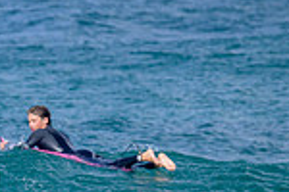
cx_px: -204
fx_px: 15541
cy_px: 162
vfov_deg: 0.7
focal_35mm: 1936
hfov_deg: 1.1
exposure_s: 1/2000
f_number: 10
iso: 900
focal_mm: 500
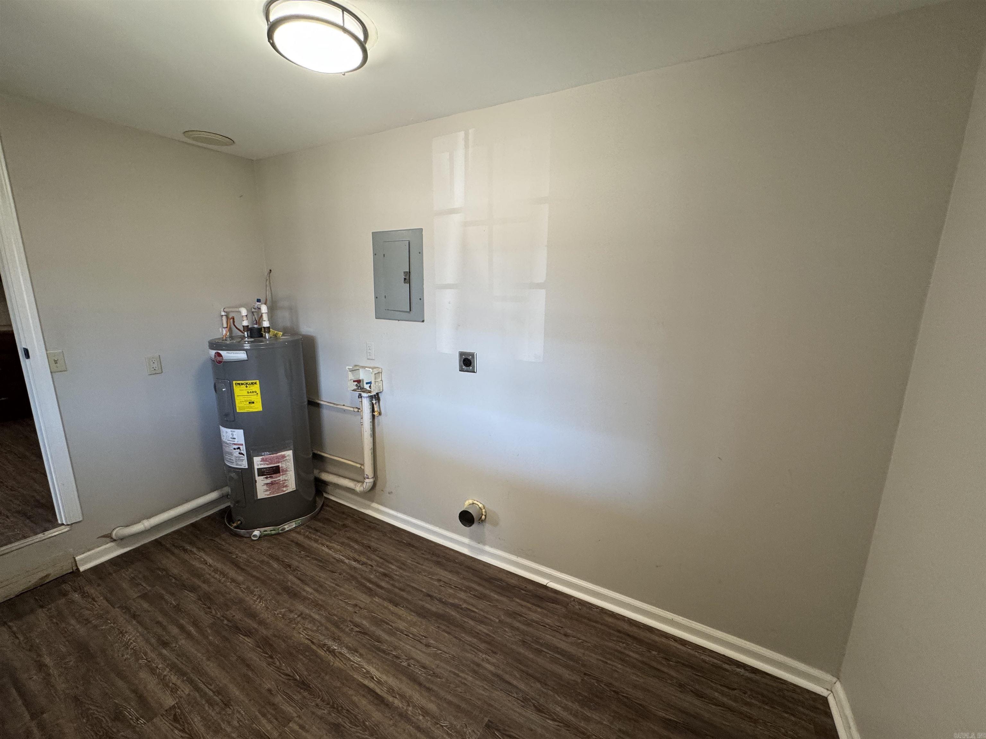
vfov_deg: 85.7
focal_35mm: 14
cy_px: 370
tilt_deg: -11.0
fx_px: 399
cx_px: 493
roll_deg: -0.9
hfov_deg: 102.1
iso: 250
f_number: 2.2
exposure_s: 1/120
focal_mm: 2.22
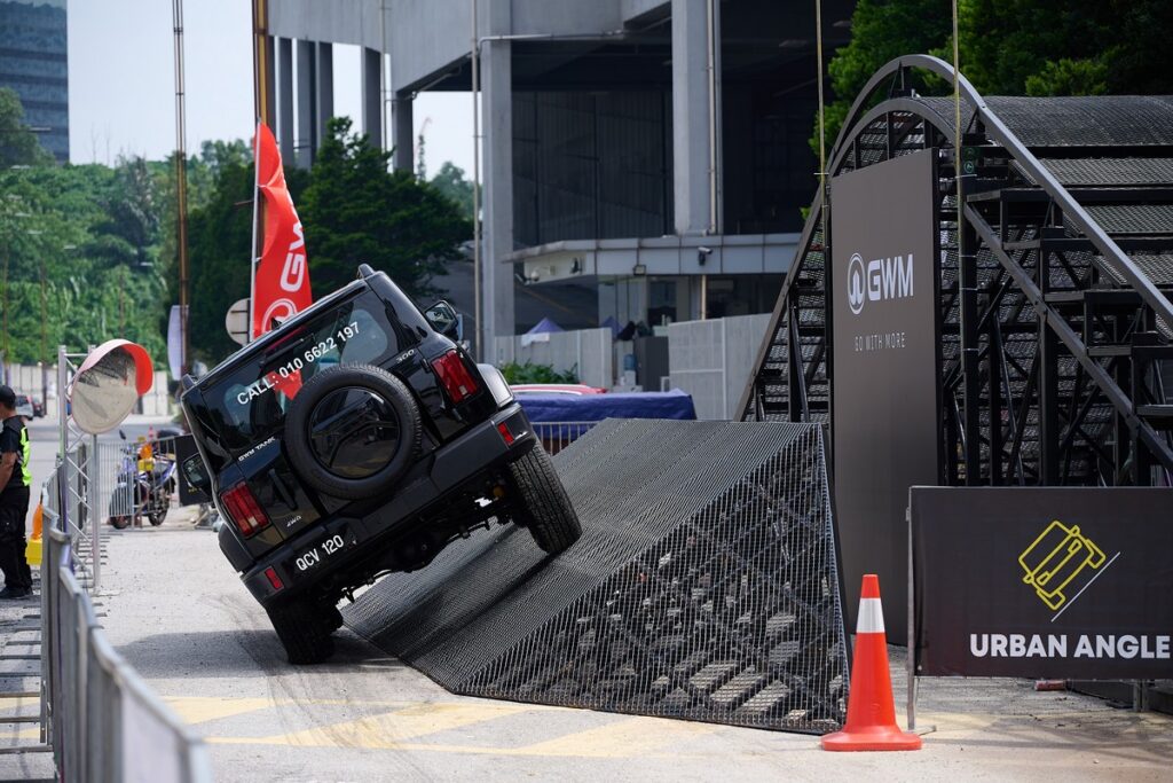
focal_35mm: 120
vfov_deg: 11.4
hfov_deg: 17.1
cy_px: 392
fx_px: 3910
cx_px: 586
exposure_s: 1/400
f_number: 5
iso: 100
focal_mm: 120
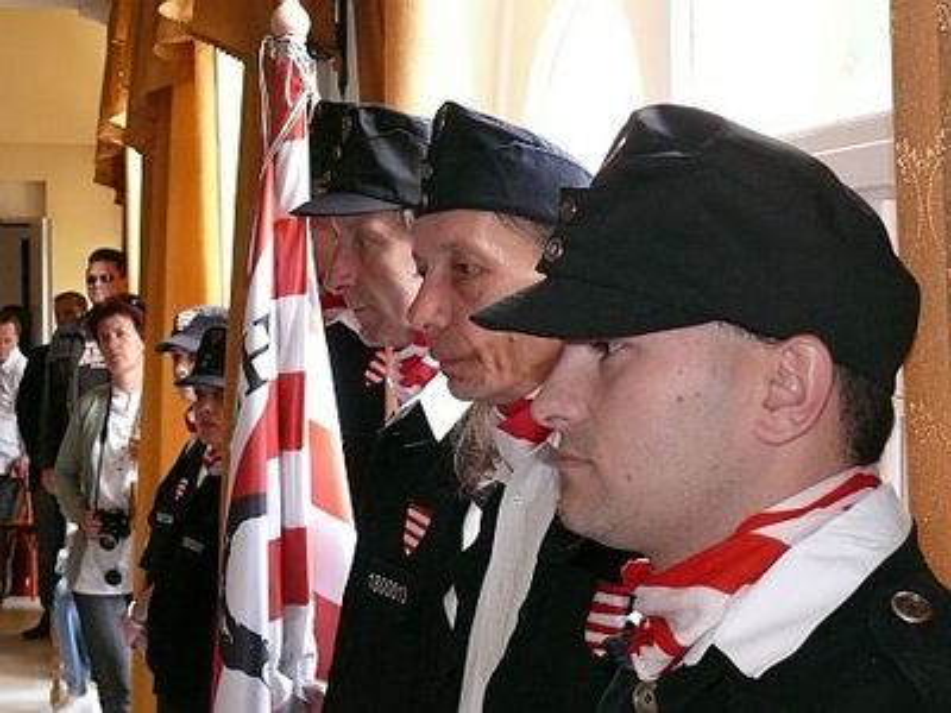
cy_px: 356
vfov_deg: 19.6
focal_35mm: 75
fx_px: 2060
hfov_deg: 26.0
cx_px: 476
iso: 400
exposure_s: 1/30
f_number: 3.2
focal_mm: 11.3
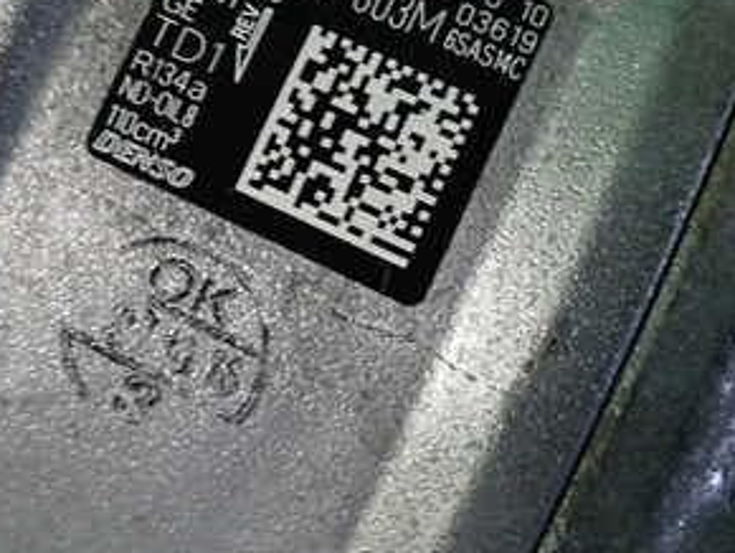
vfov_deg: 23.2
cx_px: 324
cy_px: 89
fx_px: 1318
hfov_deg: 31.1
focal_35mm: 62
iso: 500
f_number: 2.3
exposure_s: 1/30
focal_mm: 5.4
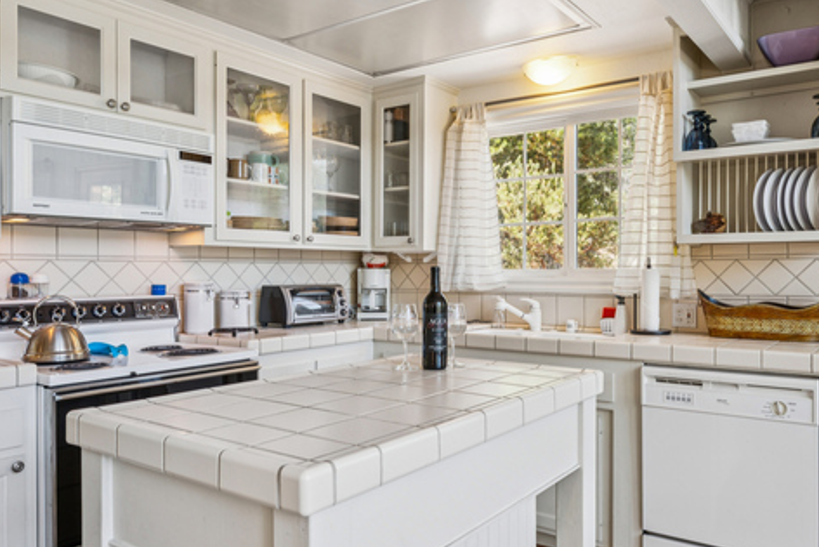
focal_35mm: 28
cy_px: 280
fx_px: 629
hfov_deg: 65.7
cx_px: 481
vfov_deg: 47.0
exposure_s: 1/3.33
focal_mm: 17.4
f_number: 13
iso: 100
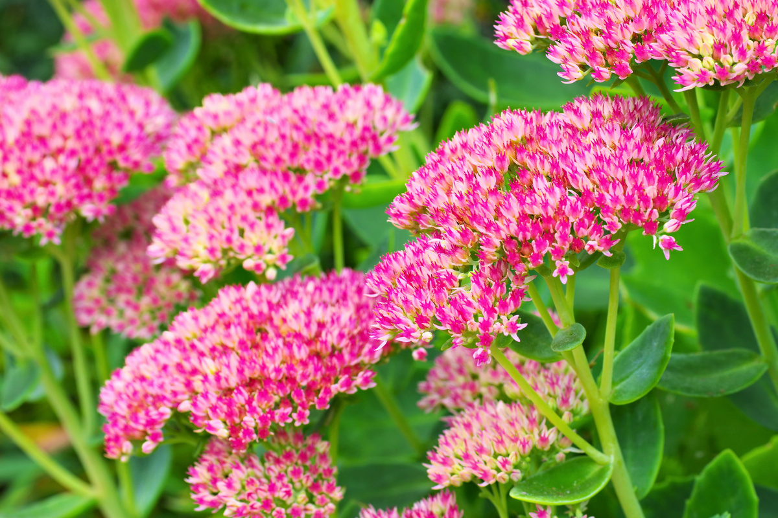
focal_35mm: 105
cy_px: 259
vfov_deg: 13.0
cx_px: 389
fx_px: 2269
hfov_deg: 19.5
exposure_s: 1/45
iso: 200
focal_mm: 70
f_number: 8
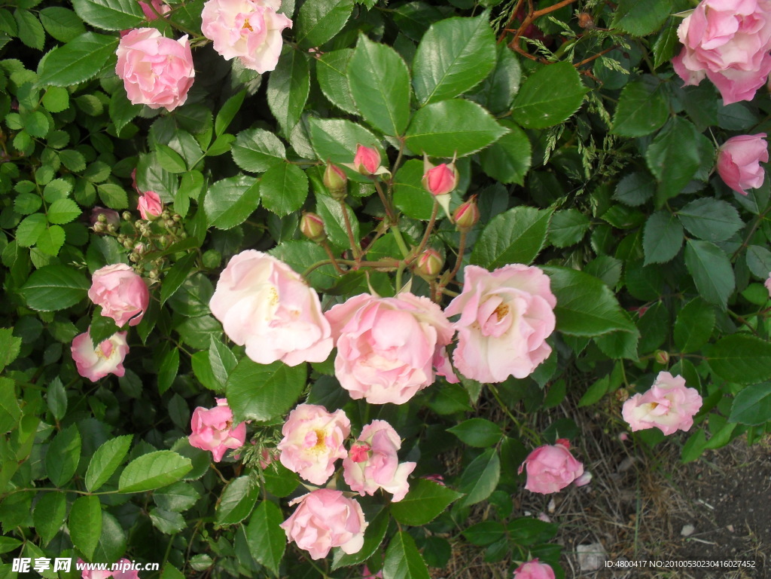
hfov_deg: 52.6
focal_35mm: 35
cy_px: 290
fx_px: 780
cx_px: 386
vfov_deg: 40.7
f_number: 8.4
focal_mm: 6.3
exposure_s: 1/125
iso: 100
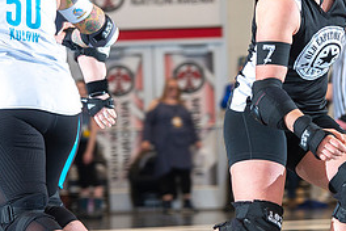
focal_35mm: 351
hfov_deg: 5.9
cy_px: 108
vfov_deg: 3.9
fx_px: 3373
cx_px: 301
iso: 500
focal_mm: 160
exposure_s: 1/160
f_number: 5.6
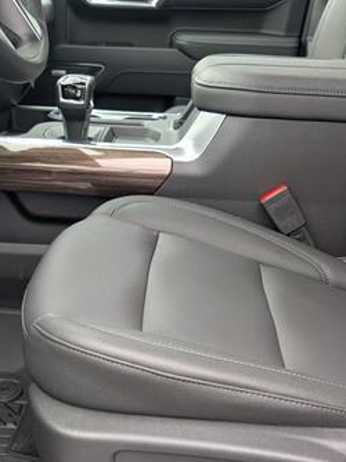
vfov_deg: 40.9
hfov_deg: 31.4
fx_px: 614
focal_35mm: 46
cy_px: 297
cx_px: 143
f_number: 1.68
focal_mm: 6.9
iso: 385
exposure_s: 1/323
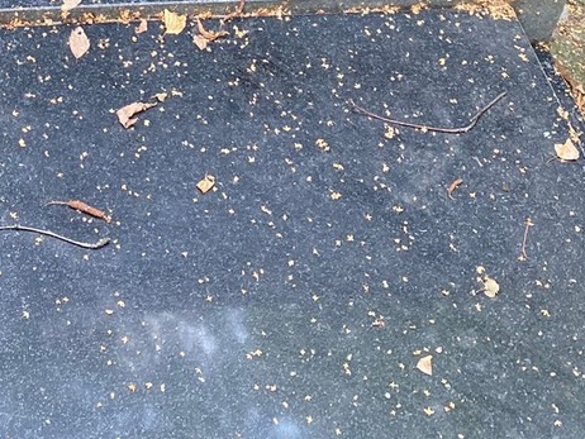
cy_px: -239
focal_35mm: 81
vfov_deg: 16.4
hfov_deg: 23.8
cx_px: 130
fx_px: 1370
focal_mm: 4.25
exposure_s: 1/121
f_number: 1.8
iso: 125
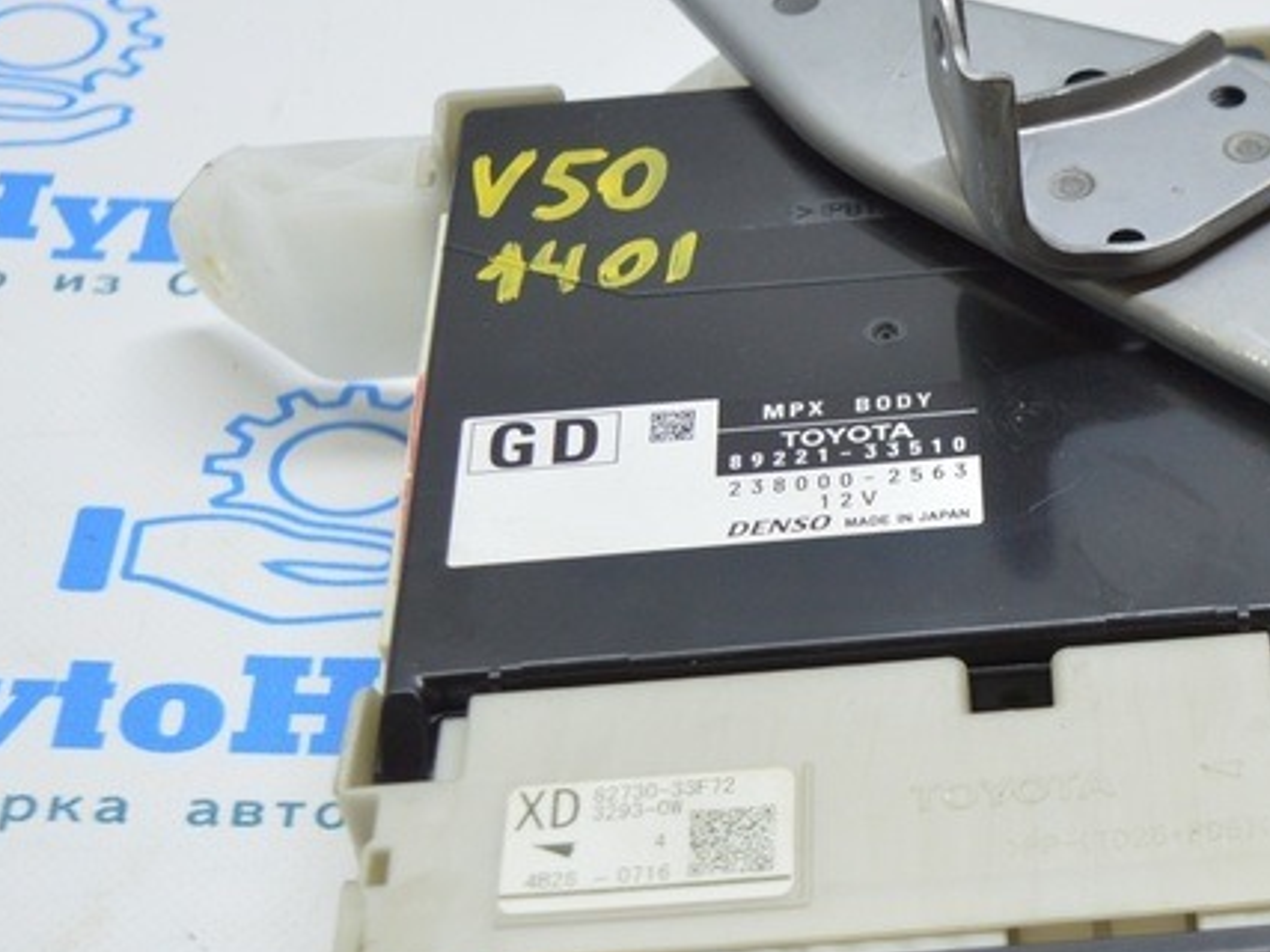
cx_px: 931
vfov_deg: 17.7
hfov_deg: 23.4
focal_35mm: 83
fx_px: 3044
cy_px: 623
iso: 400
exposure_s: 1/50
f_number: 4
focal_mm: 24
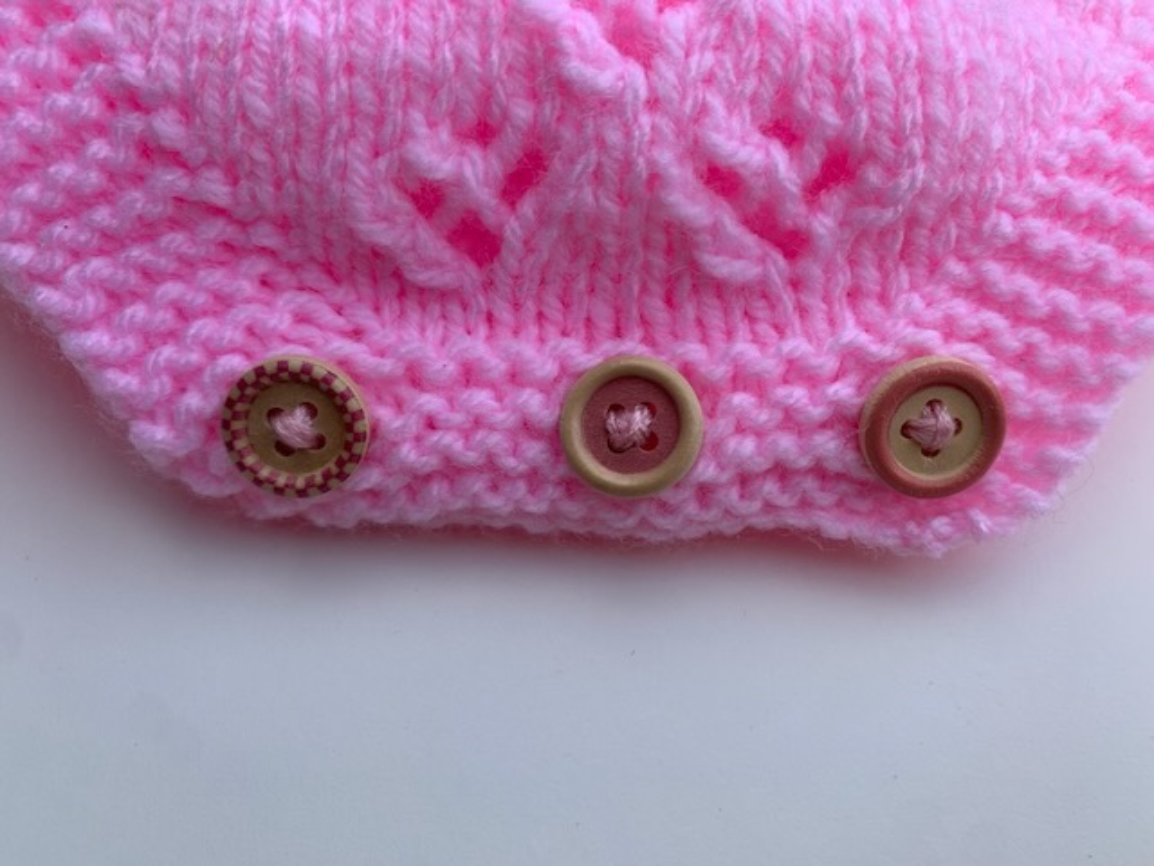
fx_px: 867
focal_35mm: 26
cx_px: 577
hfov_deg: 67.3
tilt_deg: -59.1
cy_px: 433
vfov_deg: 53.1
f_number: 1.8
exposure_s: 1/296
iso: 25
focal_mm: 4.25
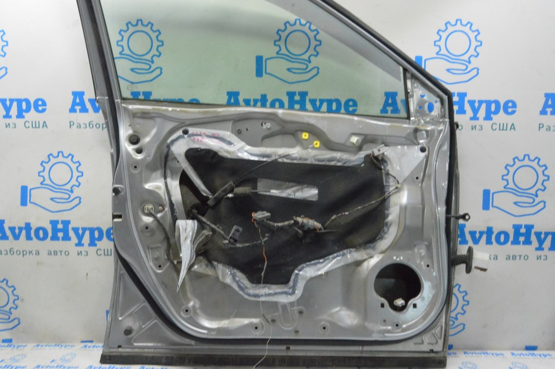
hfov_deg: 67.4
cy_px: 184
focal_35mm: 27
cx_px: 278
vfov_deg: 47.9
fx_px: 416
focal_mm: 18
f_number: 20
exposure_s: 1/15
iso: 6400
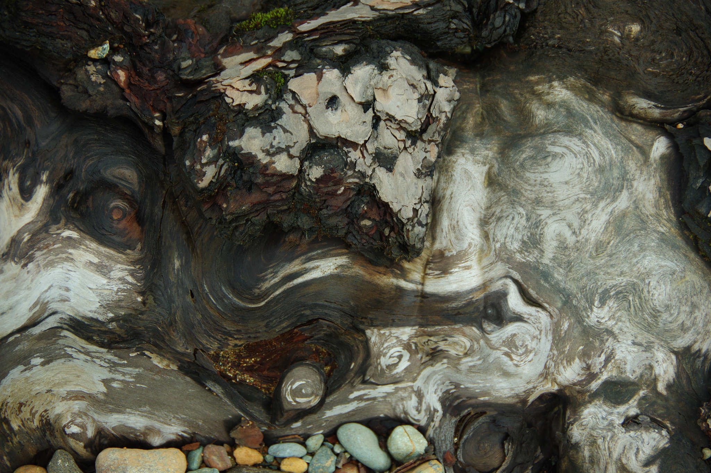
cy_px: 236
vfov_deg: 10.4
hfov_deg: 15.5
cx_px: 356
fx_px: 2605
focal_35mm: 132
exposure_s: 1/500
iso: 200
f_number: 5.6
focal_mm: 88
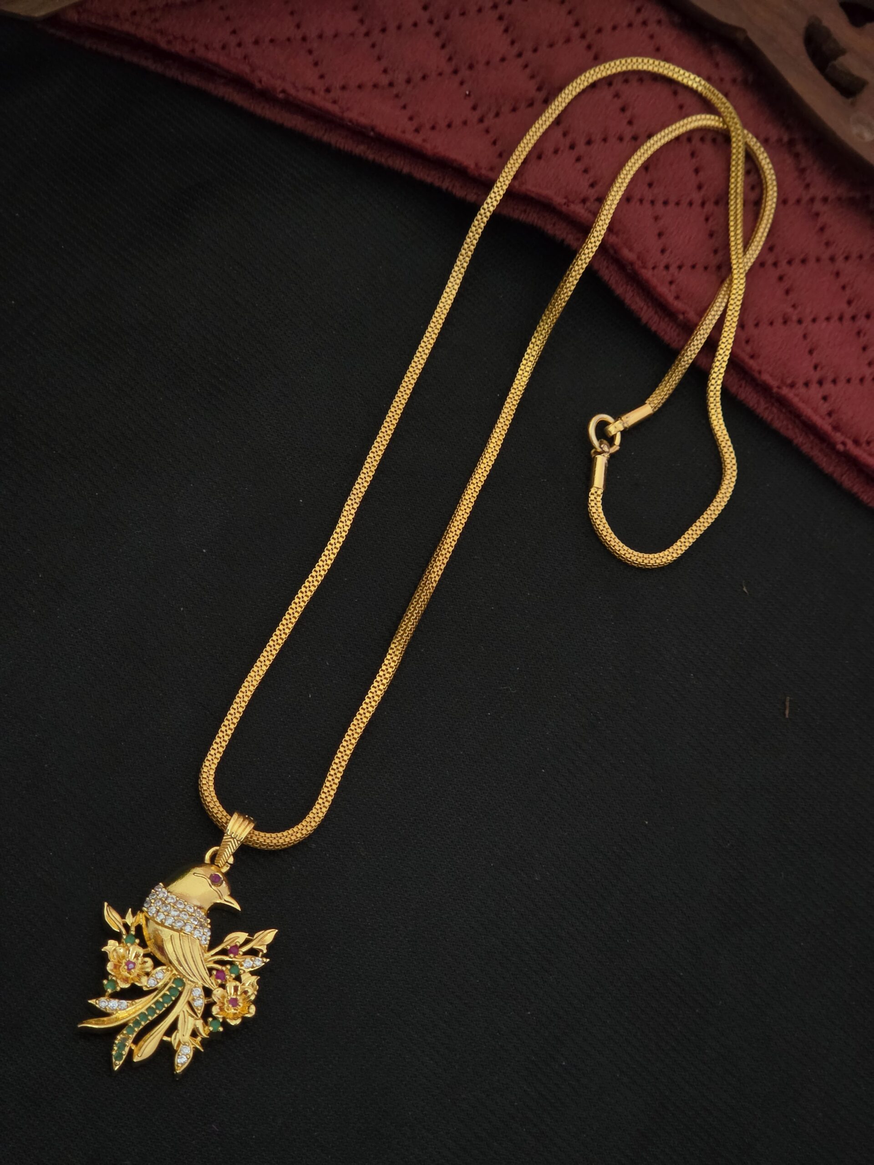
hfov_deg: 21.3
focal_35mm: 69
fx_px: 2323
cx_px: 437
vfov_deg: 28.2
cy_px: 582
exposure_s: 1/33.3
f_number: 2.4
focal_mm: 7
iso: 250
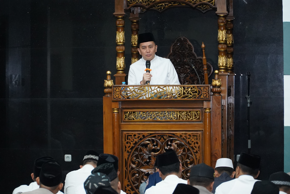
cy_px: 97
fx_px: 1095
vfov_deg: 10.1
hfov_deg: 15.1
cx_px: 145
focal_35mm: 136
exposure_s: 1/125
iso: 6400
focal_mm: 91
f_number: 4.5
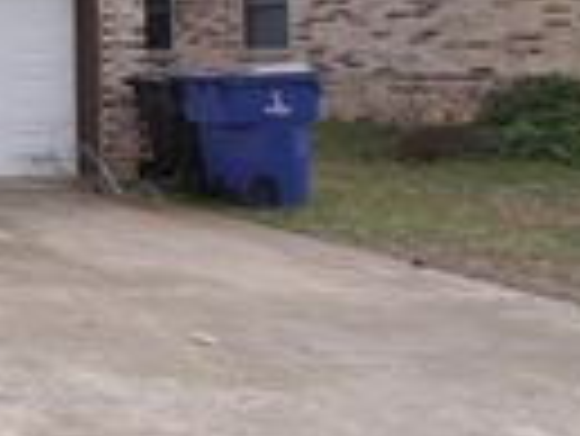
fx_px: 1040
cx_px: -535
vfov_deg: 23.0
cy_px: 29
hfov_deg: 19.8
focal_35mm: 62
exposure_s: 1/100
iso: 200
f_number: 8
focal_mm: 8
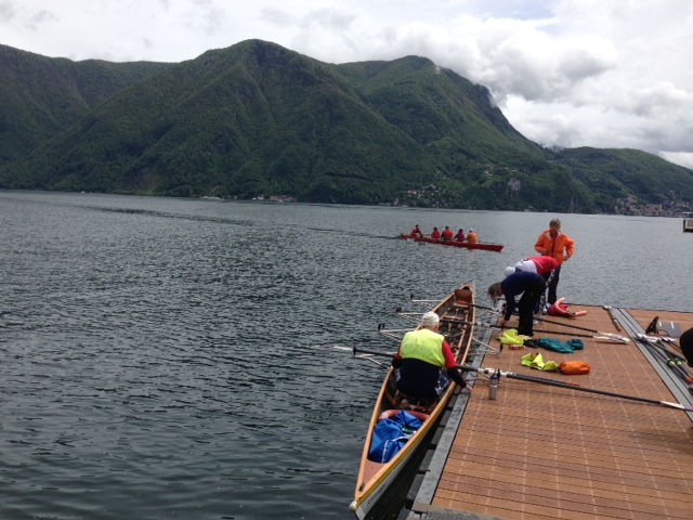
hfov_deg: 55.4
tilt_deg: -7.5
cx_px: 346
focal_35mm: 33
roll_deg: -1.7
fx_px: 661
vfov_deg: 42.9
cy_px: 260
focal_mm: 4.12
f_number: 2.4
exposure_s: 1/2088
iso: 50
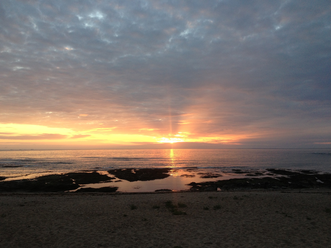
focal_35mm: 35
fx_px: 335
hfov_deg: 52.6
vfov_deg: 40.7
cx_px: 166
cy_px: 124
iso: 50
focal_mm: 4.28
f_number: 2.4
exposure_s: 1/174
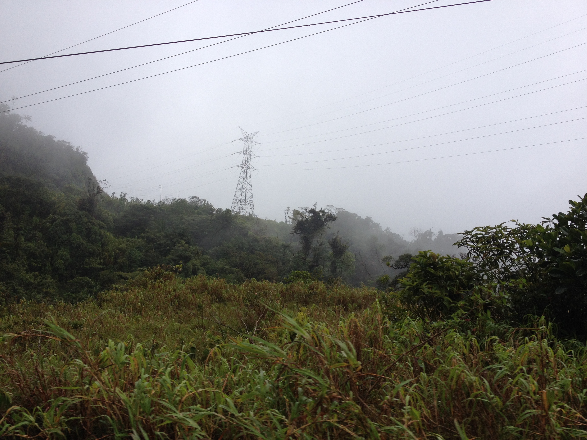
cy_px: 220
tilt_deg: -0.5
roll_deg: -1.5
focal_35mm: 35
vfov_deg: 40.7
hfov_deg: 52.6
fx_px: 594
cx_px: 294
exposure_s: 1/1577
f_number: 2.4
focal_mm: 4.28
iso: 50
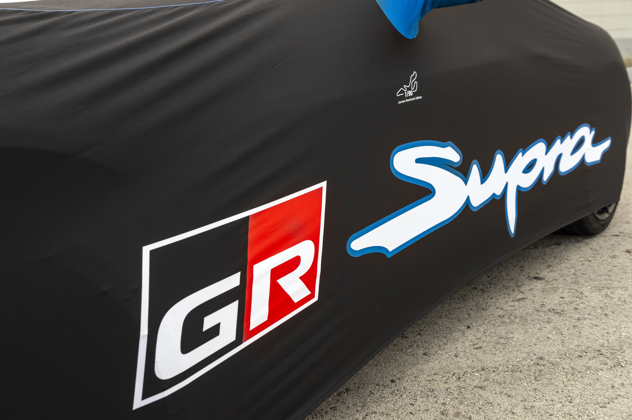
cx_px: 316
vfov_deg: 37.8
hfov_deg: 54.5
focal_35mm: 35
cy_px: 210
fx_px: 614
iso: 500
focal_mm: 35
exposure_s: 1/250
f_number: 5.6
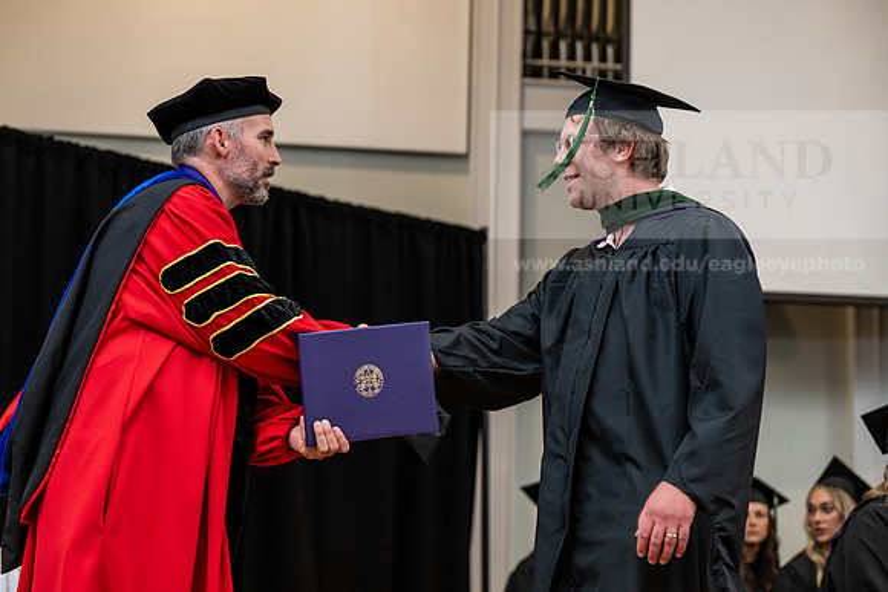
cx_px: 444
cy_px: 296
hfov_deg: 23.1
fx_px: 2171
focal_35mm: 88
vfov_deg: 15.5
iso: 1600
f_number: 3.5
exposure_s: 1/200
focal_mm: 88
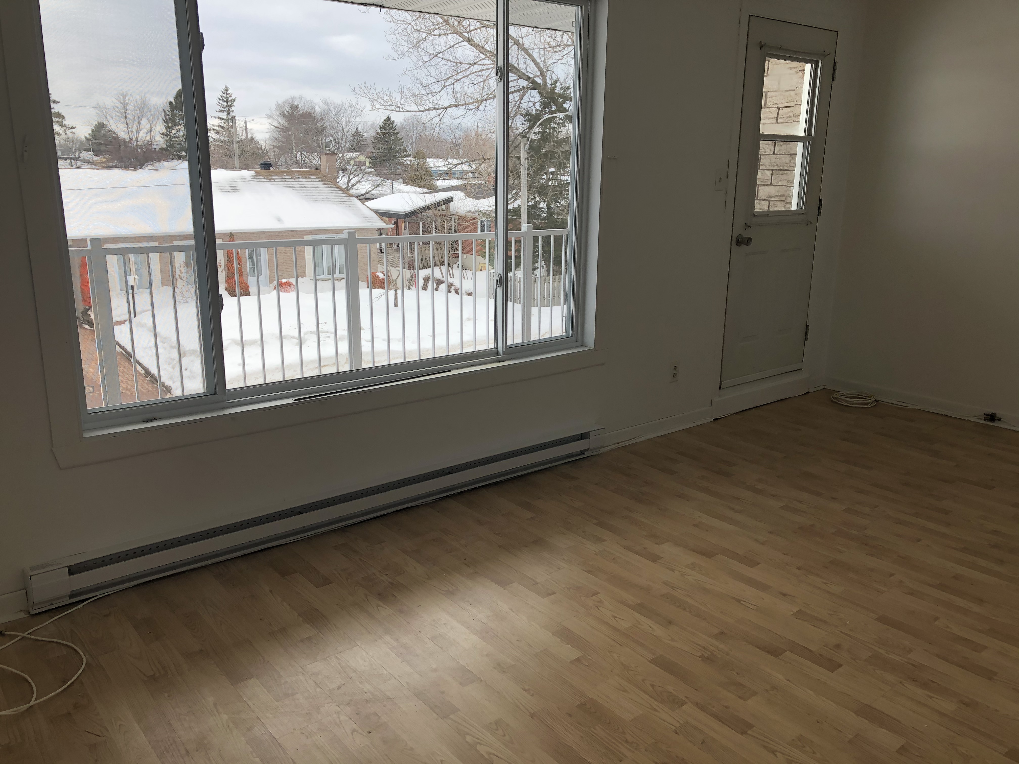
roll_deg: -0.4
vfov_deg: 49.7
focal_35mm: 28
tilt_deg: -13.3
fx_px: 824
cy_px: 382
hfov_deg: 63.4
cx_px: 510
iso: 20
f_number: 1.8
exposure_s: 1/255
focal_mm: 3.99
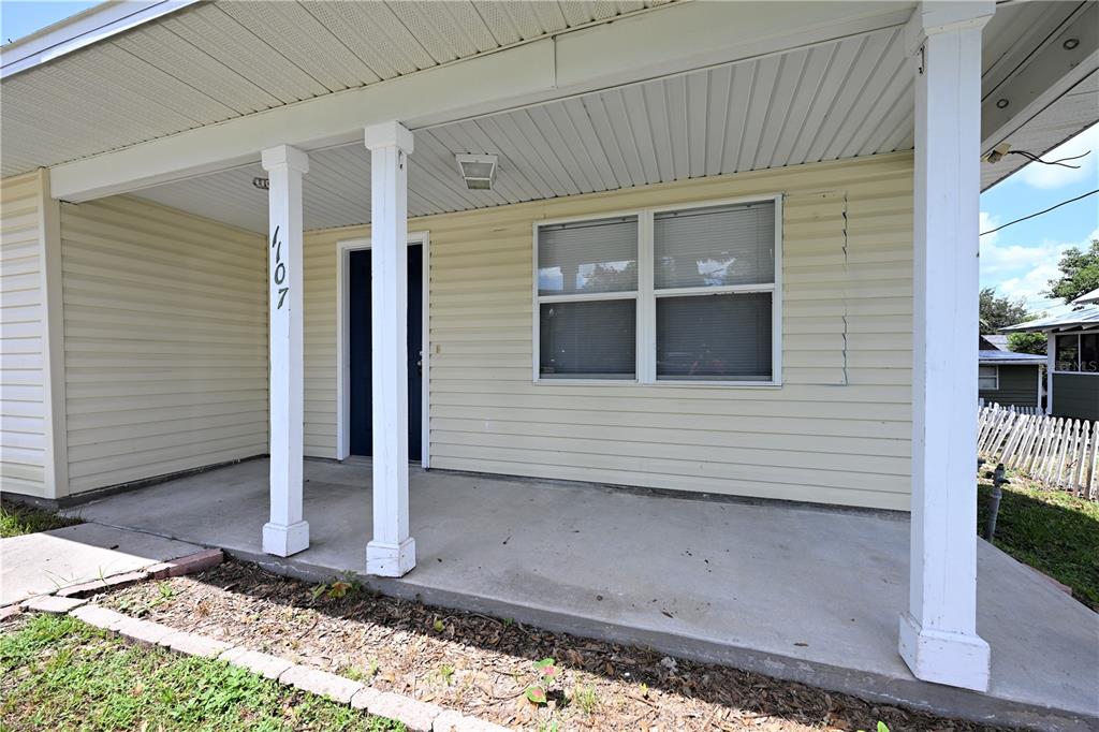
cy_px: 366
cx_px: 550
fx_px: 427
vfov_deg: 81.2
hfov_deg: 104.3
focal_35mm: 14
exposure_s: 1/320
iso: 100
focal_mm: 14
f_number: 6.3
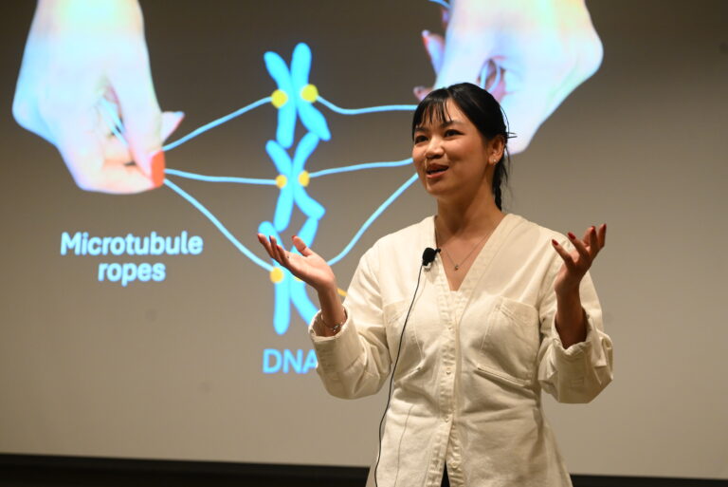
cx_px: 364
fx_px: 1416
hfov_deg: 28.8
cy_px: 244
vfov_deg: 19.5
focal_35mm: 70
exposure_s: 1/180
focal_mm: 70
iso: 3200
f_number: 4.8
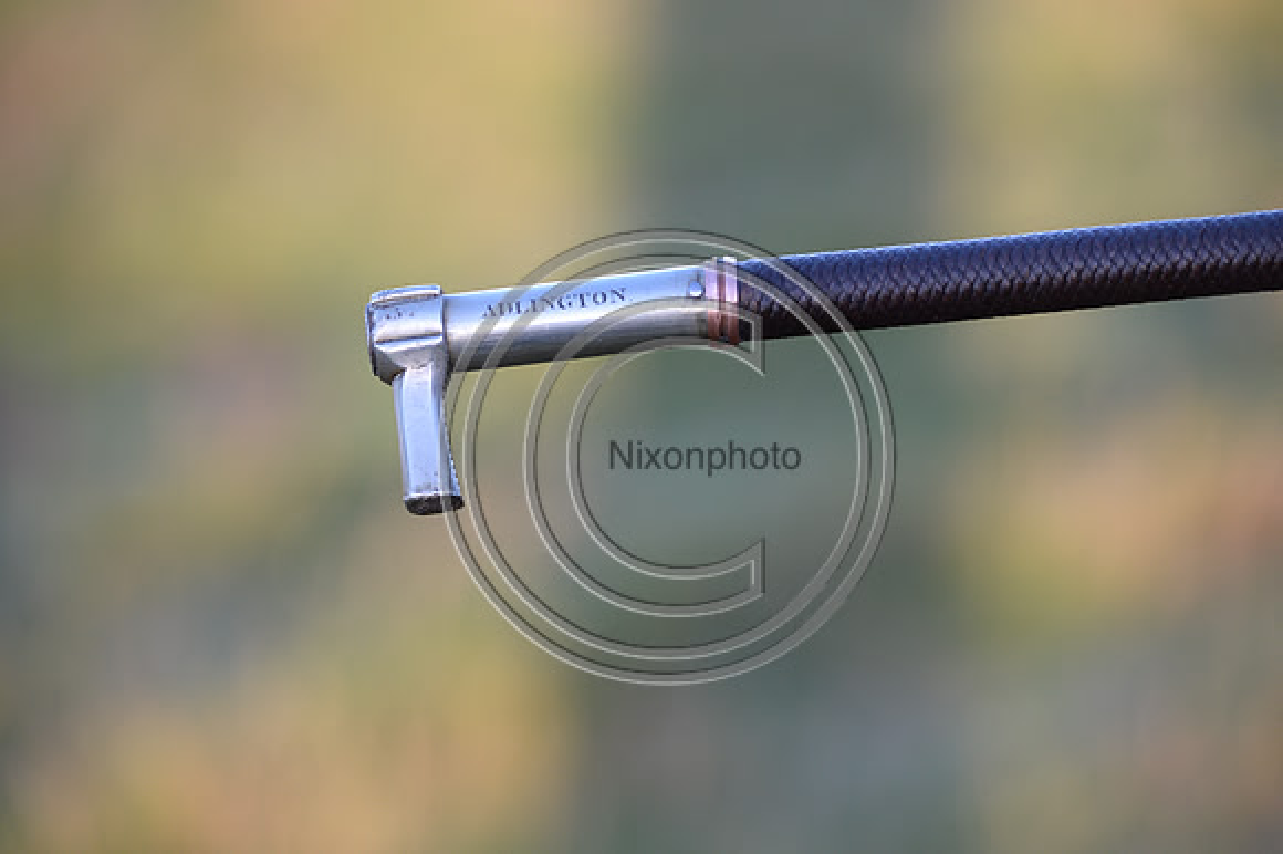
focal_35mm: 200
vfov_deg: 6.9
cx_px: 642
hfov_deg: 10.3
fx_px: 7123
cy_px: 427
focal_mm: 200
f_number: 4.5
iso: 1250
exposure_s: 1/1000
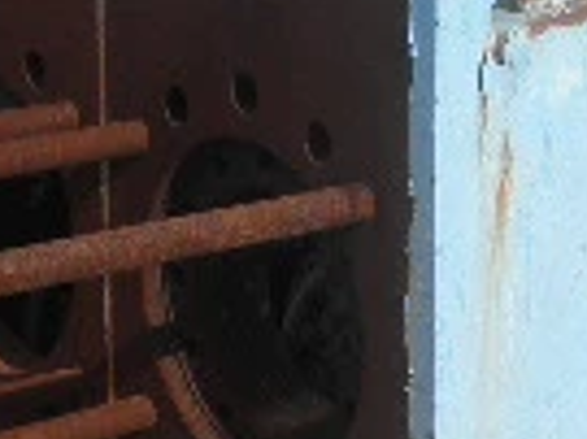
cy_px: 335
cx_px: 500
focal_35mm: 133
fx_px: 2253
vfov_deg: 11.1
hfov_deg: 14.7
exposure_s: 1/125
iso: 64
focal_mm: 5
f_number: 8.5
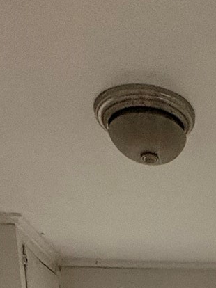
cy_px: 525
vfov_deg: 20.5
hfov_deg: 20.3
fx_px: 541
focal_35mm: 65
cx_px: 295
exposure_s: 1/60
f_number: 2.2
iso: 500
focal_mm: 2.22
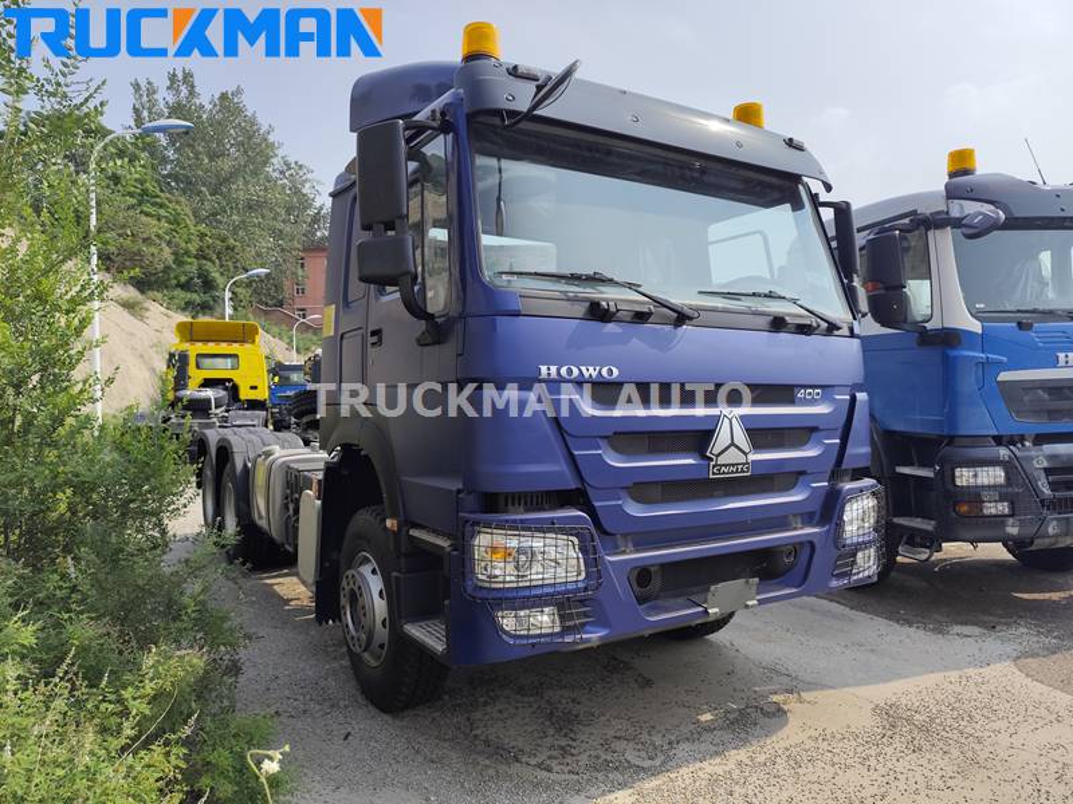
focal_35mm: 23
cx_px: 536
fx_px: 713
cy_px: 402
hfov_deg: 73.9
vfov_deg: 58.9
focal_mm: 6.14
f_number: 1.65
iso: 50
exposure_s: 1/1882
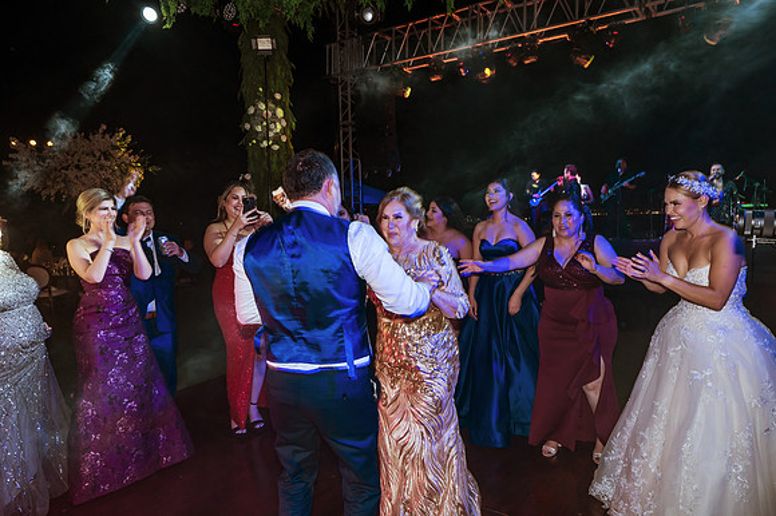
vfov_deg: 53.1
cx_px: 388
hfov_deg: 73.8
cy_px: 258
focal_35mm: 24
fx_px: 517
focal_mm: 24
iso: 800
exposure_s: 1/60
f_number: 7.1
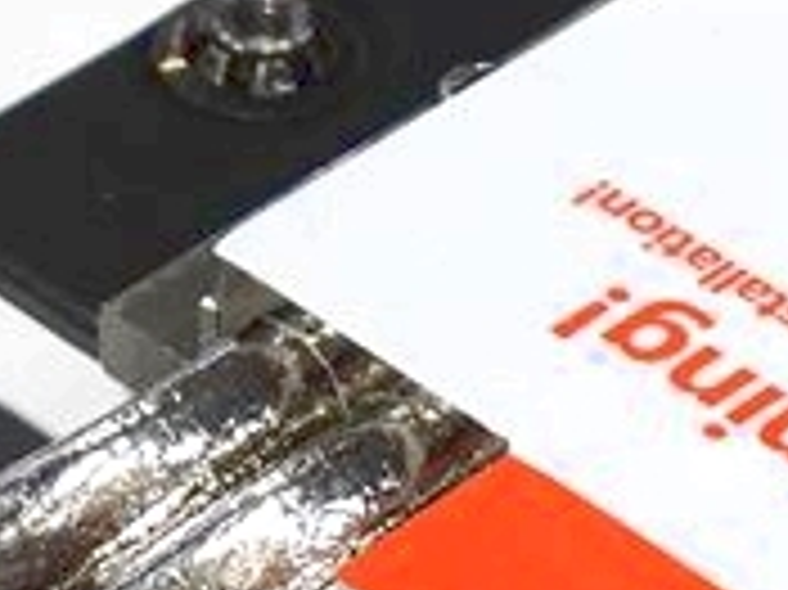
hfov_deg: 7.1
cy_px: 1166
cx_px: 1058
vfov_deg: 5.3
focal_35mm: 275
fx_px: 6256
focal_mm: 8.4
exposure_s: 1/60
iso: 100
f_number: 3.2
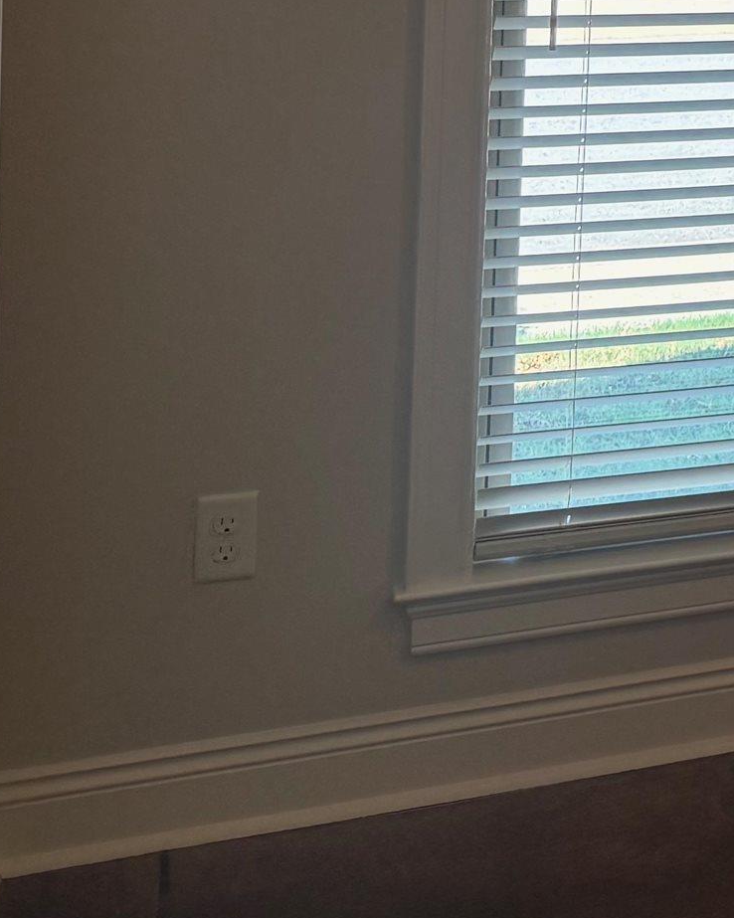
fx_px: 2119
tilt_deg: -1.0
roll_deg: -2.5
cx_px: 1467
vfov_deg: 22.5
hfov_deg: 15.6
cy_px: -181
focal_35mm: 78
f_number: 1.78
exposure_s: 1/234
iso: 160
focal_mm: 6.76
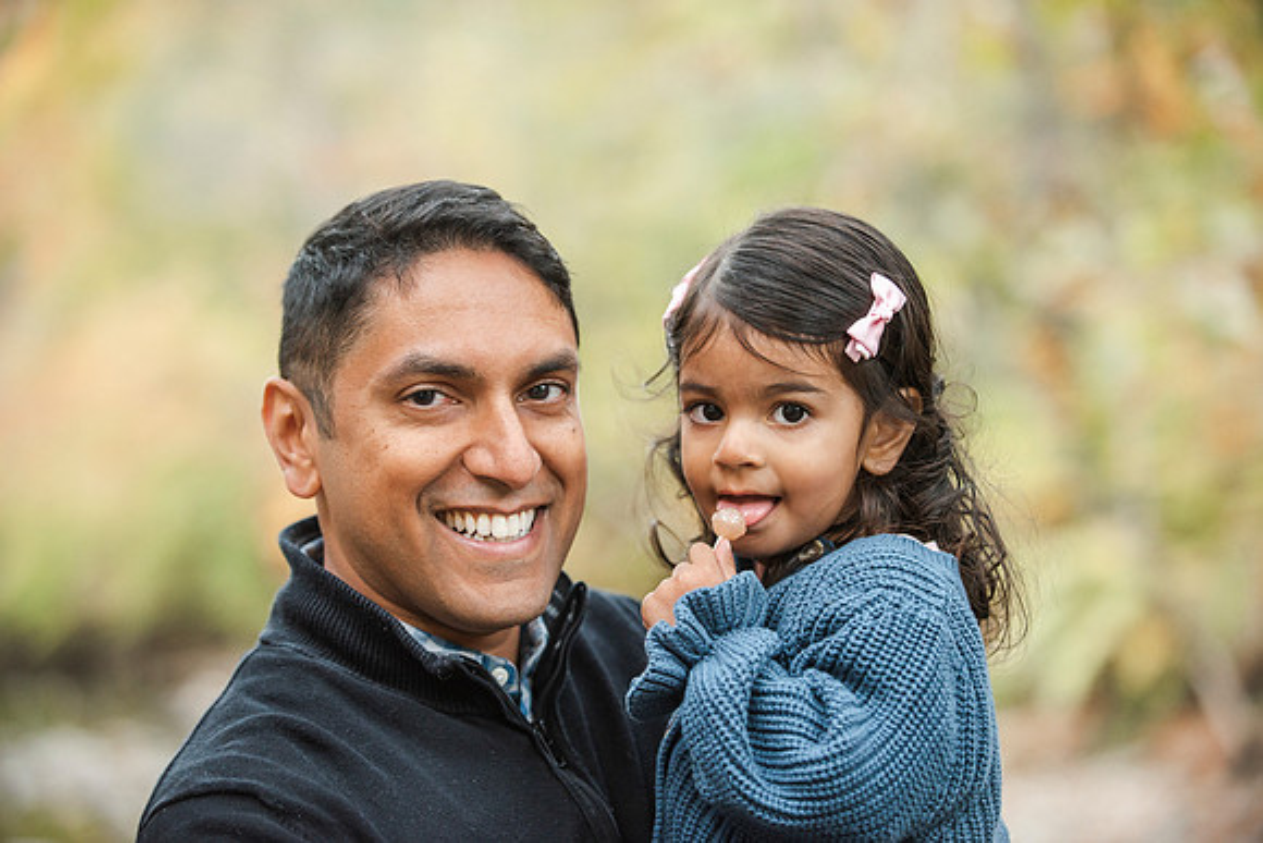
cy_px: 422
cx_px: 632
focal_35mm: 95
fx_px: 3334
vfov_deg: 14.4
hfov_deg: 21.5
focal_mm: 95
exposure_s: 1/80
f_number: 2.8
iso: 2000
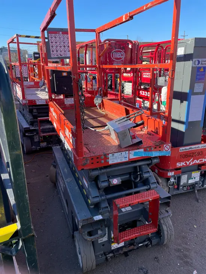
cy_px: 137
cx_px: 103
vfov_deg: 67.3
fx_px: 206
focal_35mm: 26
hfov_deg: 53.1
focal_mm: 4.2
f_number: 1.6
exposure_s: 1/1490
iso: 50
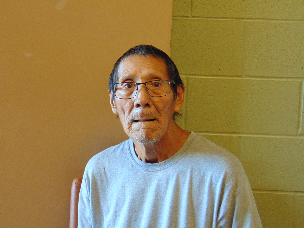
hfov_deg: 38.2
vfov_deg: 29.1
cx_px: 152
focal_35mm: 50
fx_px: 439
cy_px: 114
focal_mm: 9
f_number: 3.5
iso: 400
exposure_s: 1/30
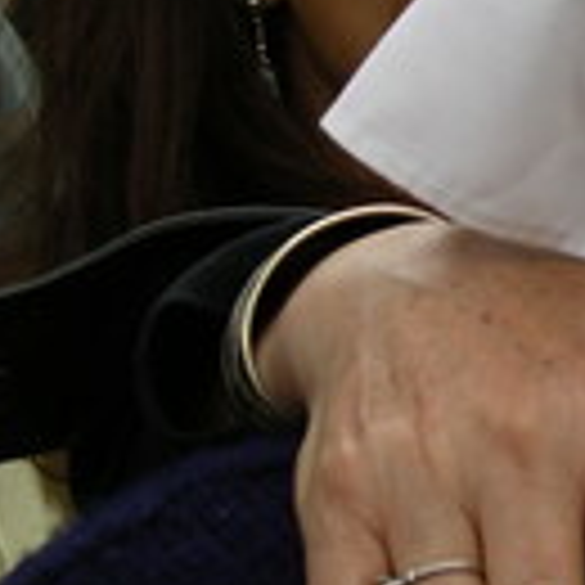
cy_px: 45
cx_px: 821
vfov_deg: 6.7
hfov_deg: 6.7
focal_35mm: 259
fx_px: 4952
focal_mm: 20.4
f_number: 4.5
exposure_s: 1/274
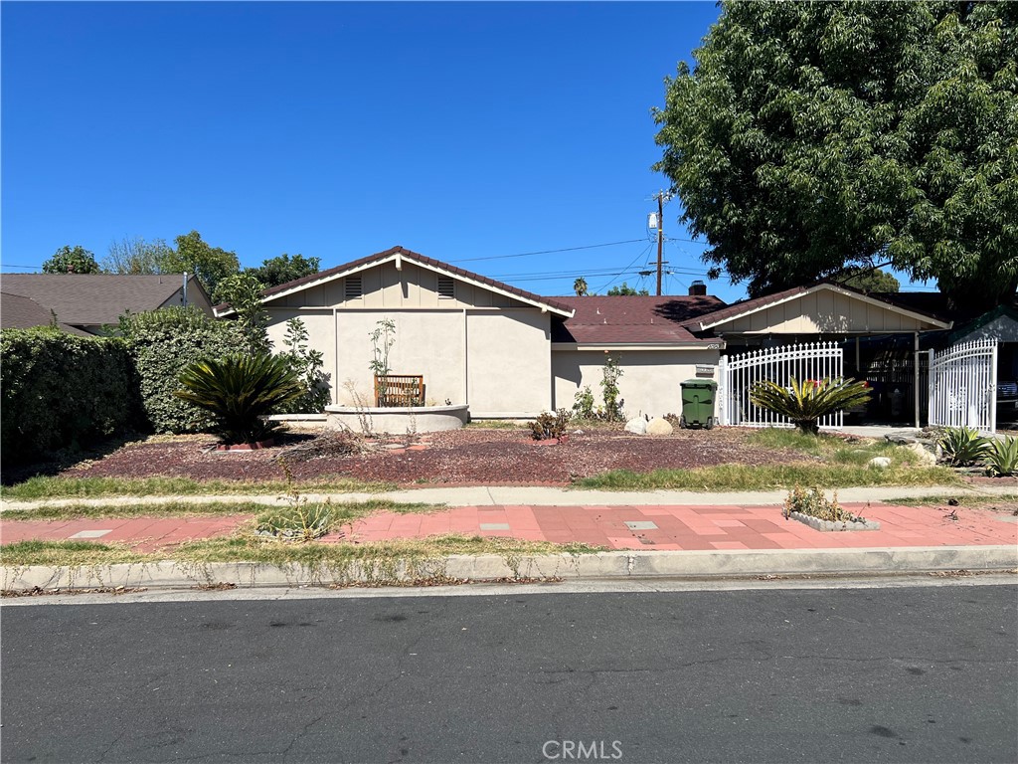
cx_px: 509
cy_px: 382
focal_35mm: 26
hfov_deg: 67.3
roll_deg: +0.2
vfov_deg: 53.1
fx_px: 765
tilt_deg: -0.6
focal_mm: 5.7
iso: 50
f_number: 1.5
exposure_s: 1/5882
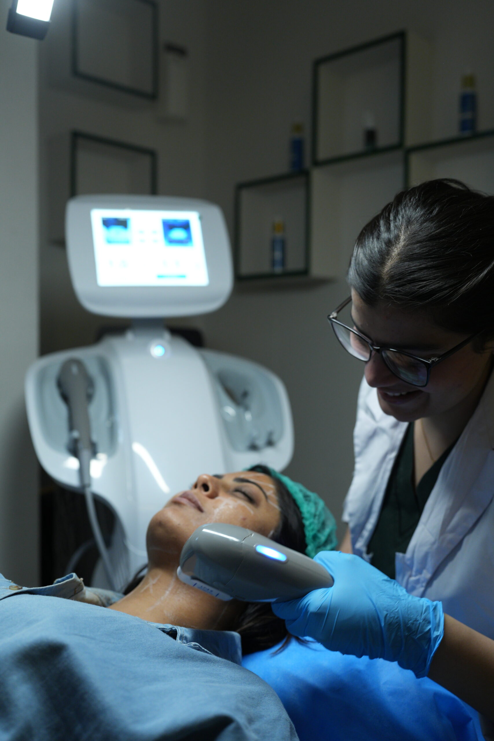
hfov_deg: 37.9
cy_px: 370
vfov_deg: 54.4
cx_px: 247
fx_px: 720
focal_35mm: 35
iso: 1600
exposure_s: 1/100
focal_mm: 35
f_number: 3.2
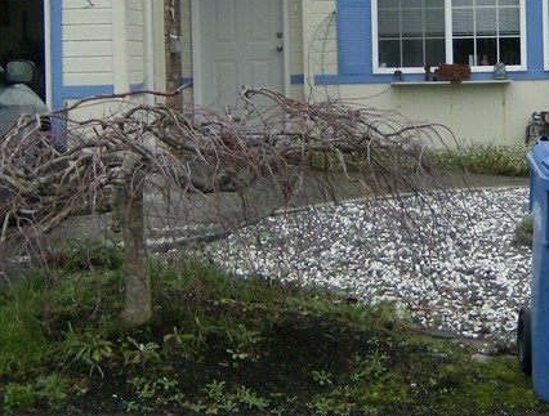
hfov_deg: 22.6
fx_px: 1369
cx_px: 376
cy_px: 45
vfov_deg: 17.1
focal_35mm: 86
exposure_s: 1/399
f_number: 2.8
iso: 100
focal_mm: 6
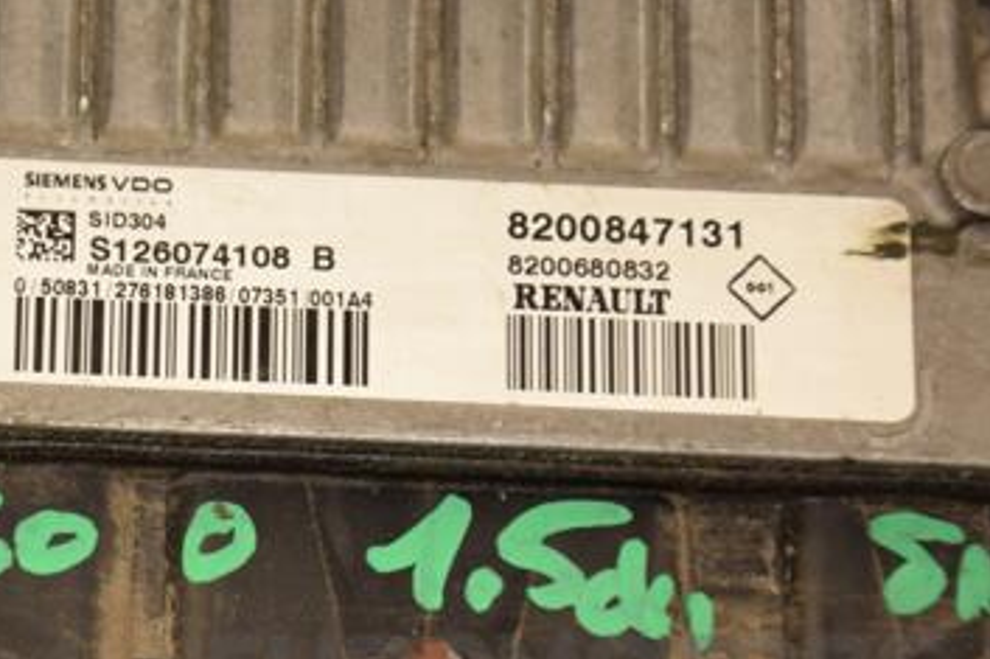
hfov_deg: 7.7
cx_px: 154
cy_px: 303
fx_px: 7362
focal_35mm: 268
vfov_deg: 5.1
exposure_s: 1/200
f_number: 5.6
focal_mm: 105
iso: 800
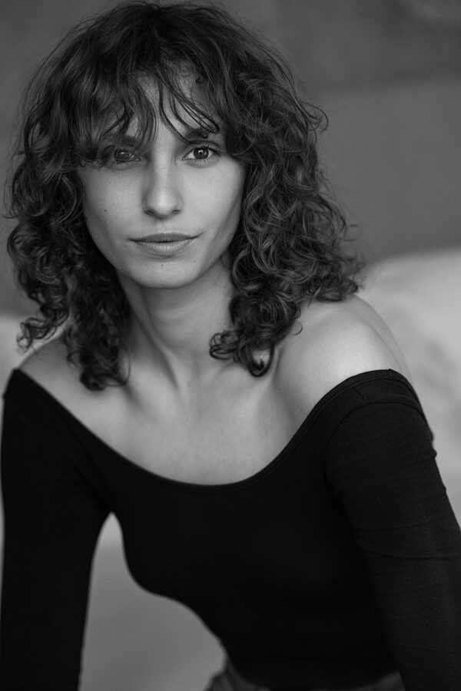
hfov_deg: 16.1
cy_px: 346
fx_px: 1633
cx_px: 230
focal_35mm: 85
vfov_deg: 23.9
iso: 320
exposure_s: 1/320
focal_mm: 85
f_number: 2.8
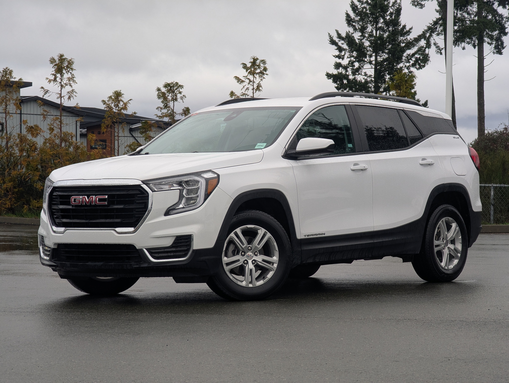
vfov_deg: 14.0
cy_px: 192
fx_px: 1561
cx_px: 254
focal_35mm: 106
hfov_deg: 18.5
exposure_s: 1/122
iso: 71
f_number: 3.5
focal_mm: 19
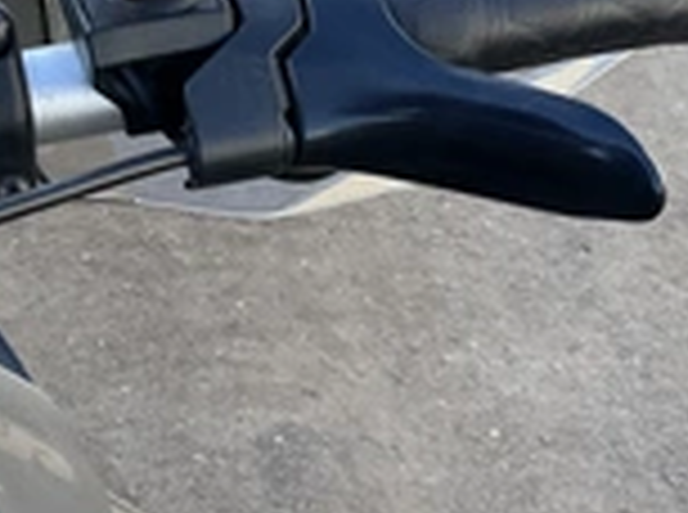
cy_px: 130
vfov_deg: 19.2
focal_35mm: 76
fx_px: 1507
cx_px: 220
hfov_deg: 25.6
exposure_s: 1/348
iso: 25
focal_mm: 3
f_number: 1.8
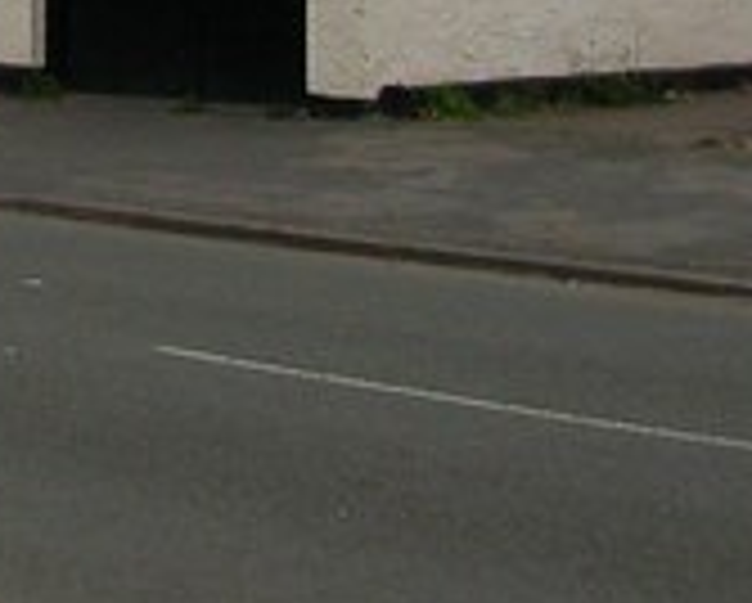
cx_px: -284
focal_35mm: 138
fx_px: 3075
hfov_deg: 13.3
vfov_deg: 10.8
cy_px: -310
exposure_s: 1/156
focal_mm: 5.6
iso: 100
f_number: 4.5
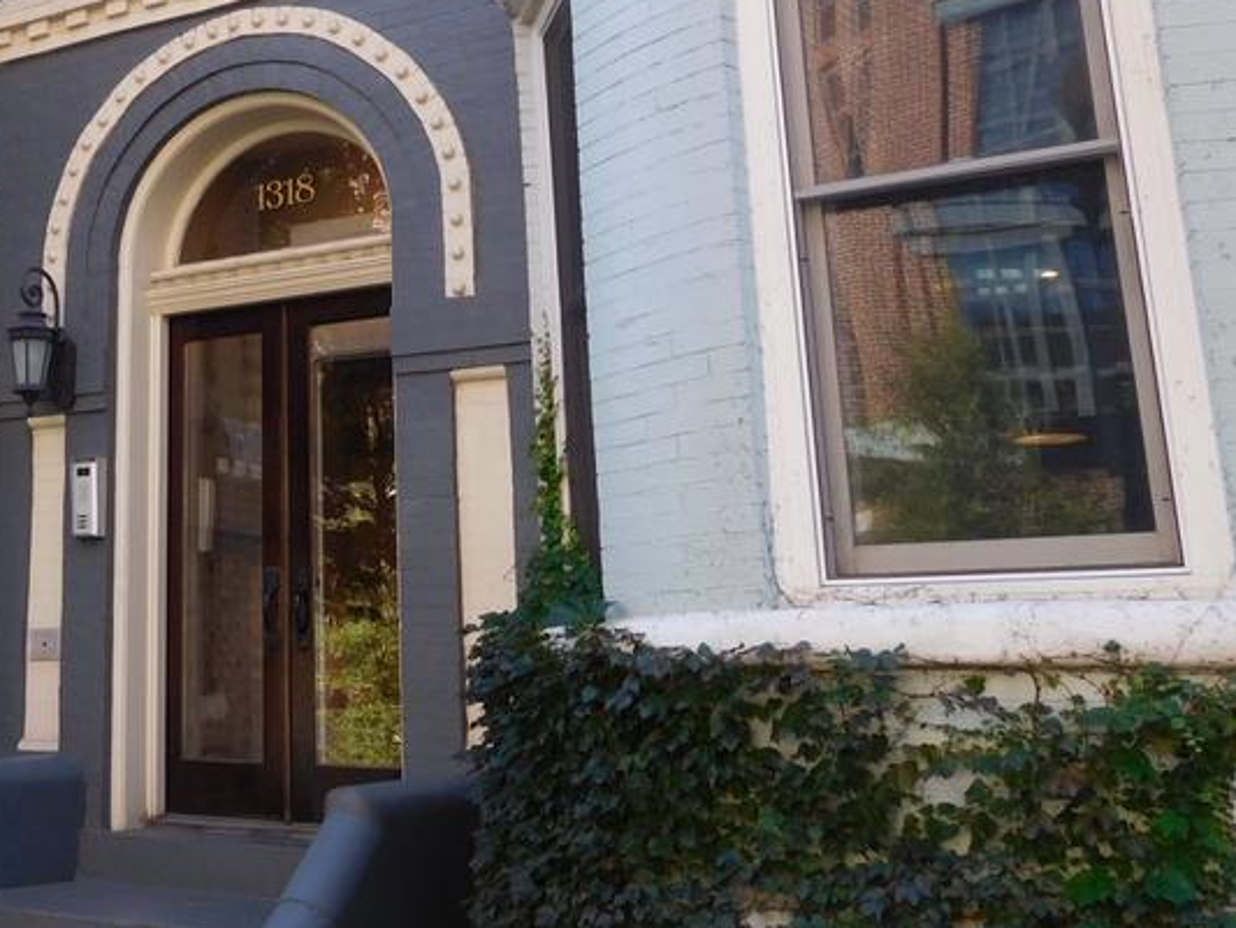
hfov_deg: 36.4
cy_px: 232
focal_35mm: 48
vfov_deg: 29.8
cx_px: 58
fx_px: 1714
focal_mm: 4.5
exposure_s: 1/160
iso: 125
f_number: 3.4
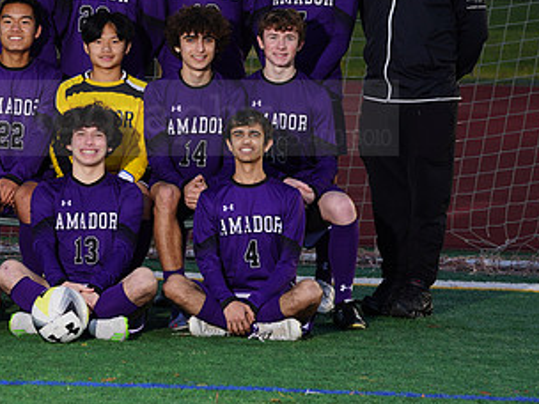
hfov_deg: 8.0
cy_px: 104
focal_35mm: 248
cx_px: 55
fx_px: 3862
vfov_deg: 6.0
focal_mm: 135
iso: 100
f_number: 5.6
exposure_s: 1/200
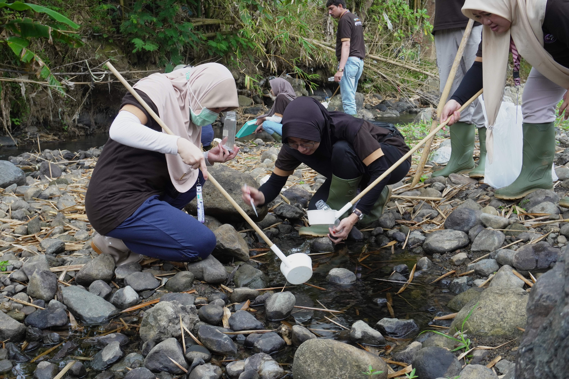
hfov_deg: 51.3
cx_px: 284
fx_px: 593
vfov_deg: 35.5
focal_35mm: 38
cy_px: 190
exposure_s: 1/40
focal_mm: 25
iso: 500
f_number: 7.1
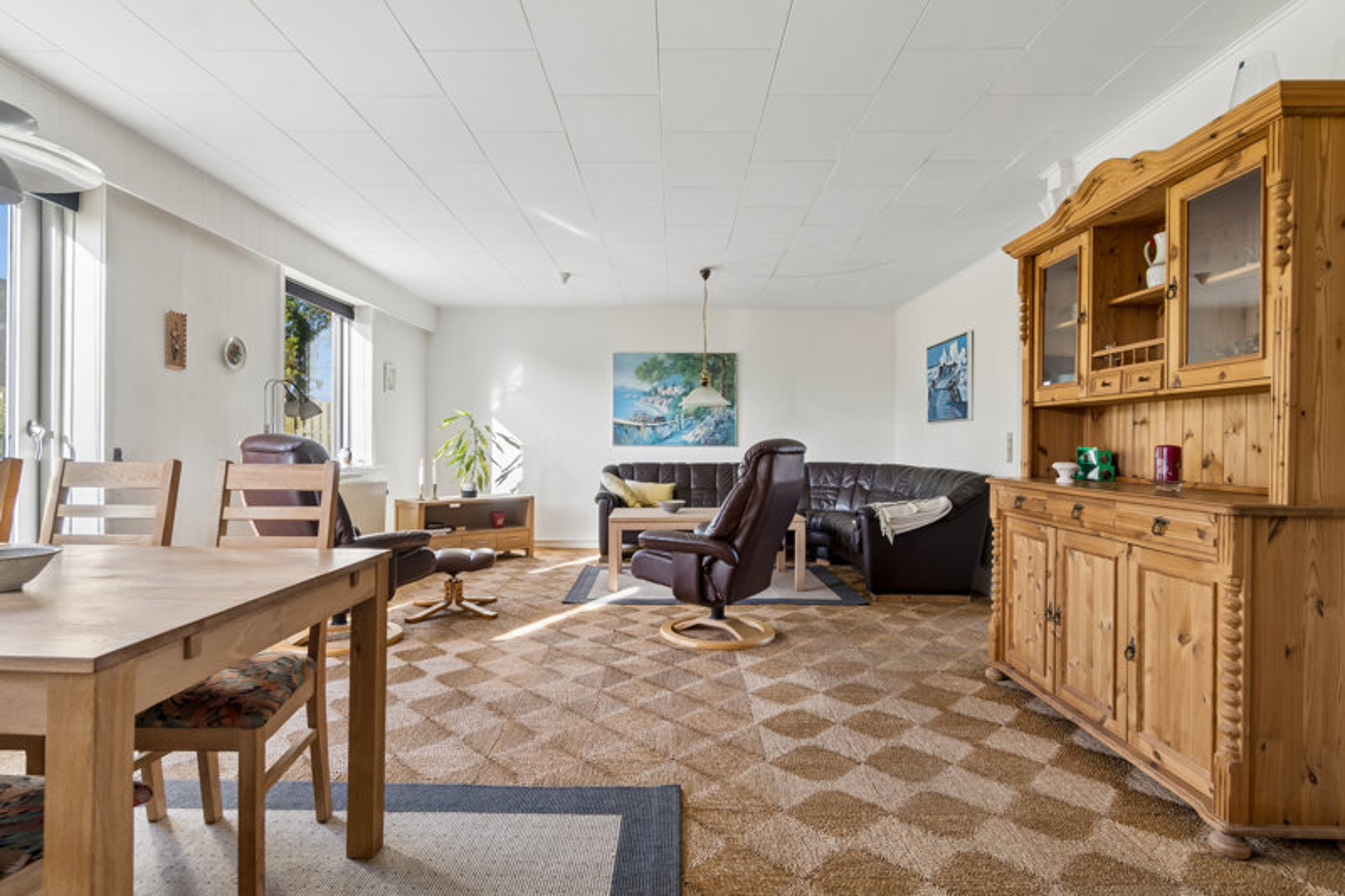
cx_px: 672
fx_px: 672
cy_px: 448
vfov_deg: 67.4
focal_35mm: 18
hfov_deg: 90.0
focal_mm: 12
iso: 200
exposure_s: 1/40
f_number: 8
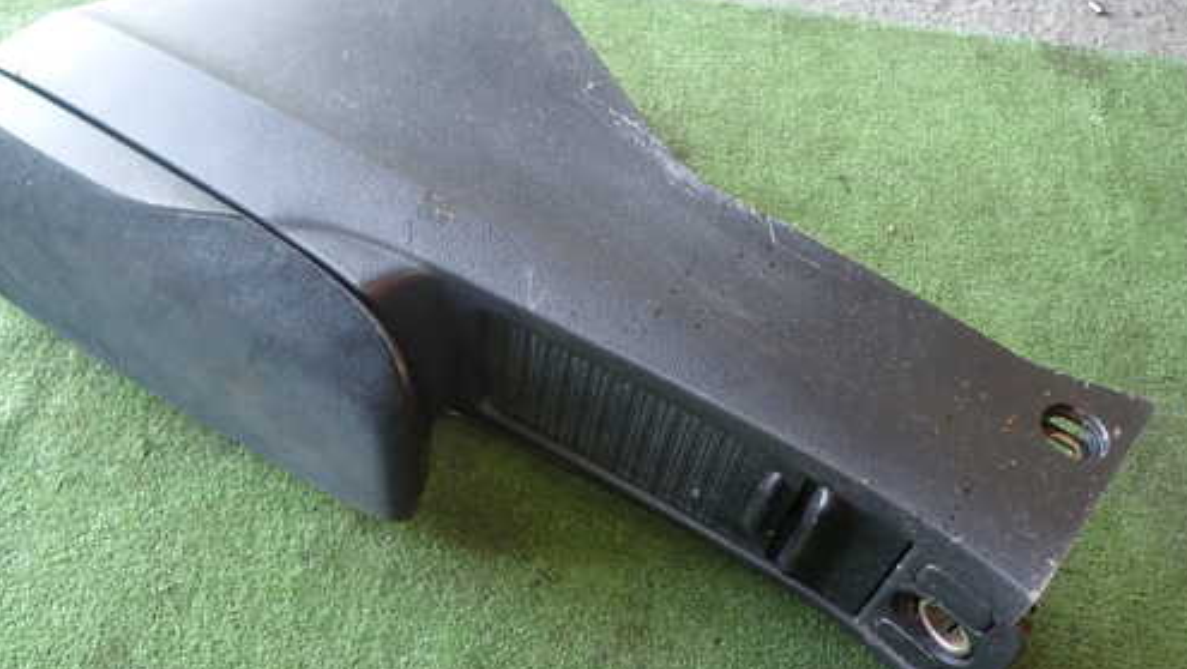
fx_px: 1039
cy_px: 264
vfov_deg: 35.5
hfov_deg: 59.3
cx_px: 523
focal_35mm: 33
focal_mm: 4.5
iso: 200
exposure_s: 1/40
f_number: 2
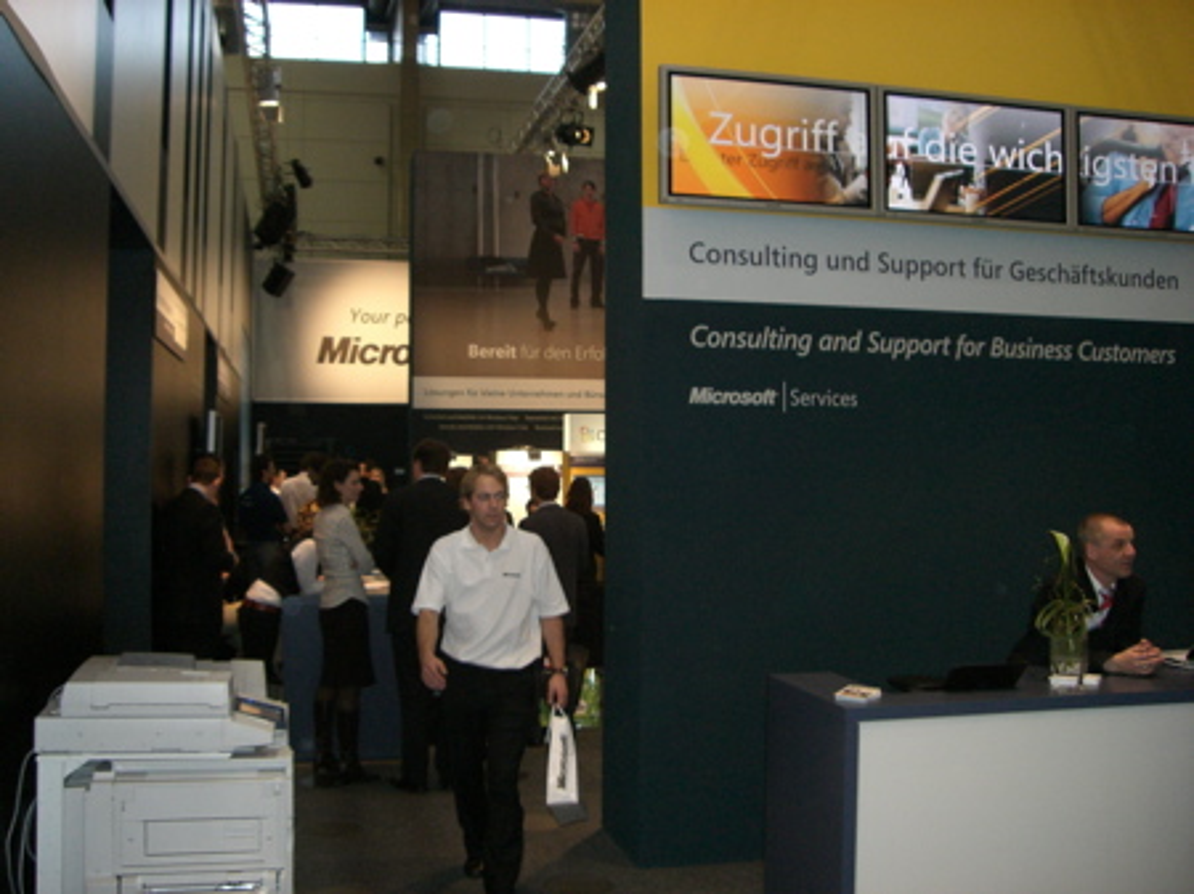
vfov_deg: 37.7
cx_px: 597
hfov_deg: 49.0
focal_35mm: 38
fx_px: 1310
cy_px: 447
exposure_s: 1/60
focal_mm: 6.2
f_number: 2.7
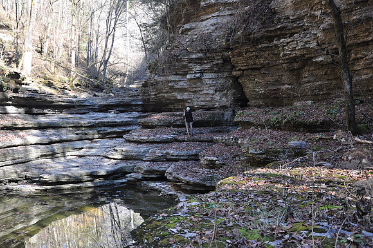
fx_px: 528
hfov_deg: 38.9
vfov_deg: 26.4
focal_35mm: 51
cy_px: 124
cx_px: 186
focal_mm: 34
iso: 200
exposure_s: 1/80
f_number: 4.2
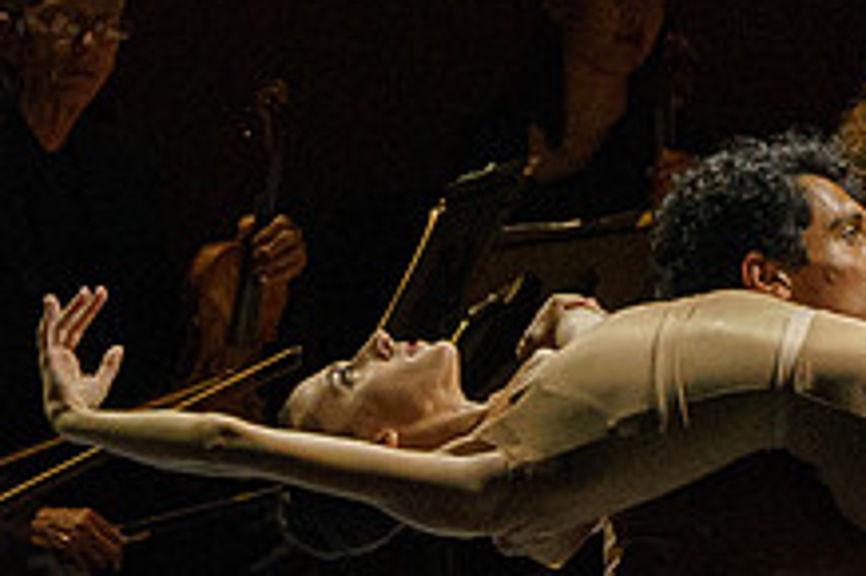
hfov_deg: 1.9
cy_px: 336
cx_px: 672
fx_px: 26008
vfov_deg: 1.3
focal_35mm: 1082
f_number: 13
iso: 4000
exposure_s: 1/250
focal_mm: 215
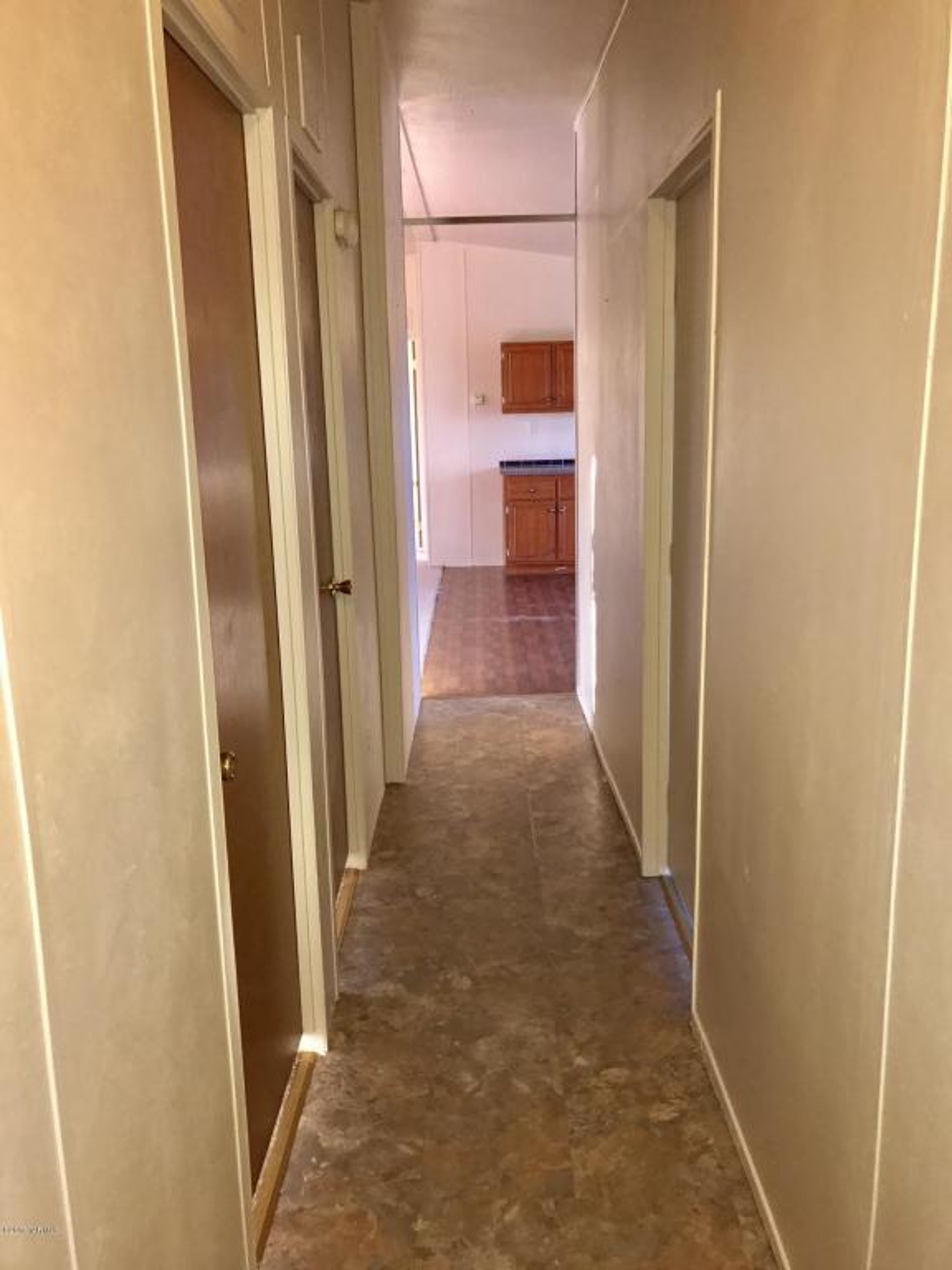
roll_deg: +1.1
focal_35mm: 28
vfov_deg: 63.4
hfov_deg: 49.7
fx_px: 1027
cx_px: 476
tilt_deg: -12.3
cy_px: 635
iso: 40
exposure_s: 1/30
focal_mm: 3.99
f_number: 1.8
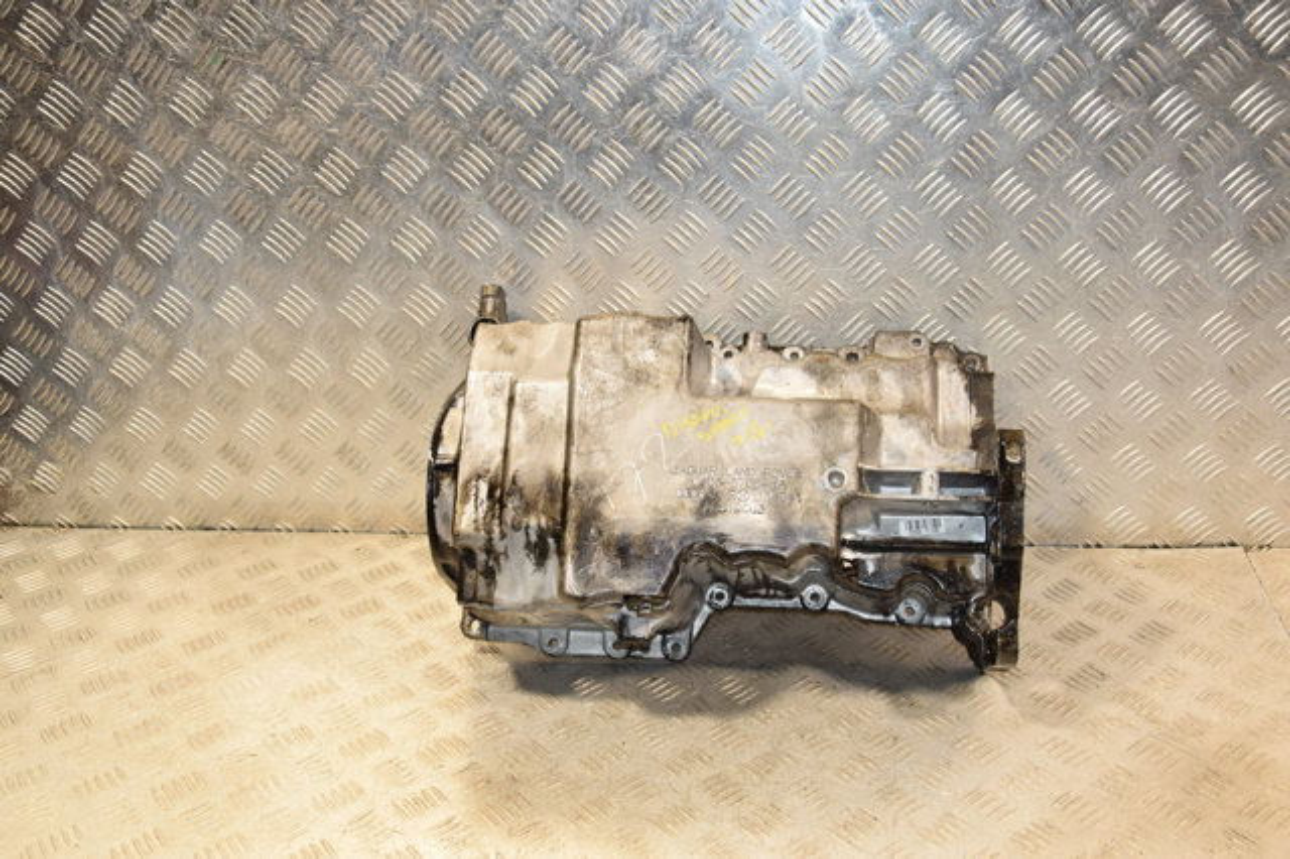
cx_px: 645
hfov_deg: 53.2
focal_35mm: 36
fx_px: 1289
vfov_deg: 36.8
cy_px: 430
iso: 800
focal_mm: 24
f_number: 5.6
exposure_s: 1/200
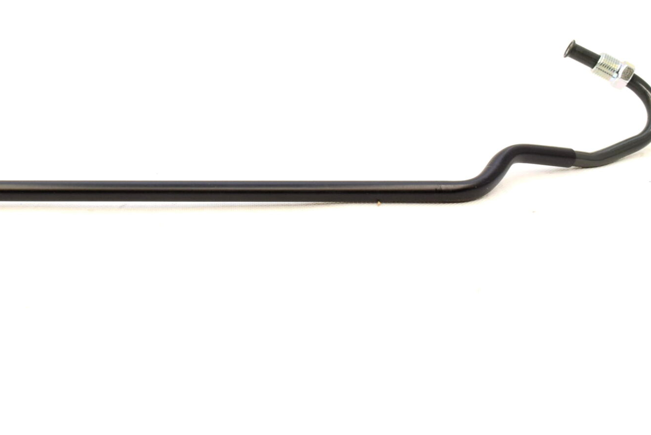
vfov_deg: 26.4
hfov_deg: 38.4
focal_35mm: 51
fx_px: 923
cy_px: 166
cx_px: 215
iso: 400
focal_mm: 22
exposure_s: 1/160
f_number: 6.3
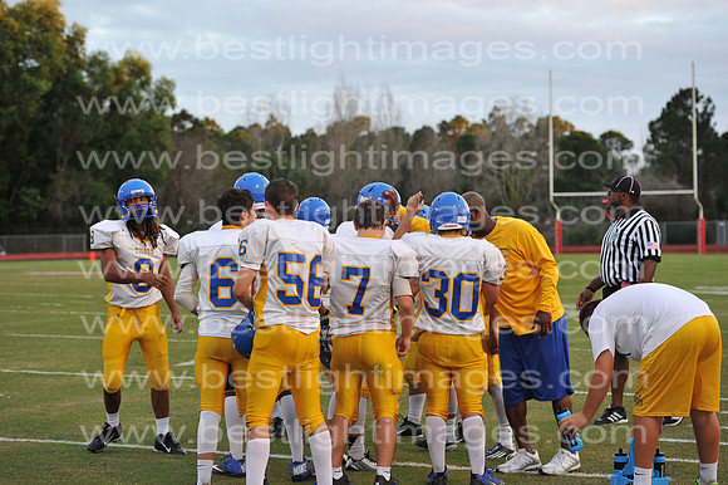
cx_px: 364
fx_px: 1819
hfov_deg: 22.6
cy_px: 242
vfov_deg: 15.2
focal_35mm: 90
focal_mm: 90
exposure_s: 1/400
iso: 1250
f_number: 3.5
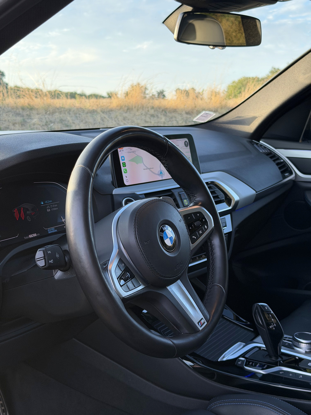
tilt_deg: -9.1
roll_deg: +1.0
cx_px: 156
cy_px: 208
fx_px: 575
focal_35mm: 48
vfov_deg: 39.7
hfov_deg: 30.3
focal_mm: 6.76
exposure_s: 1/248
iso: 64
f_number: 1.78
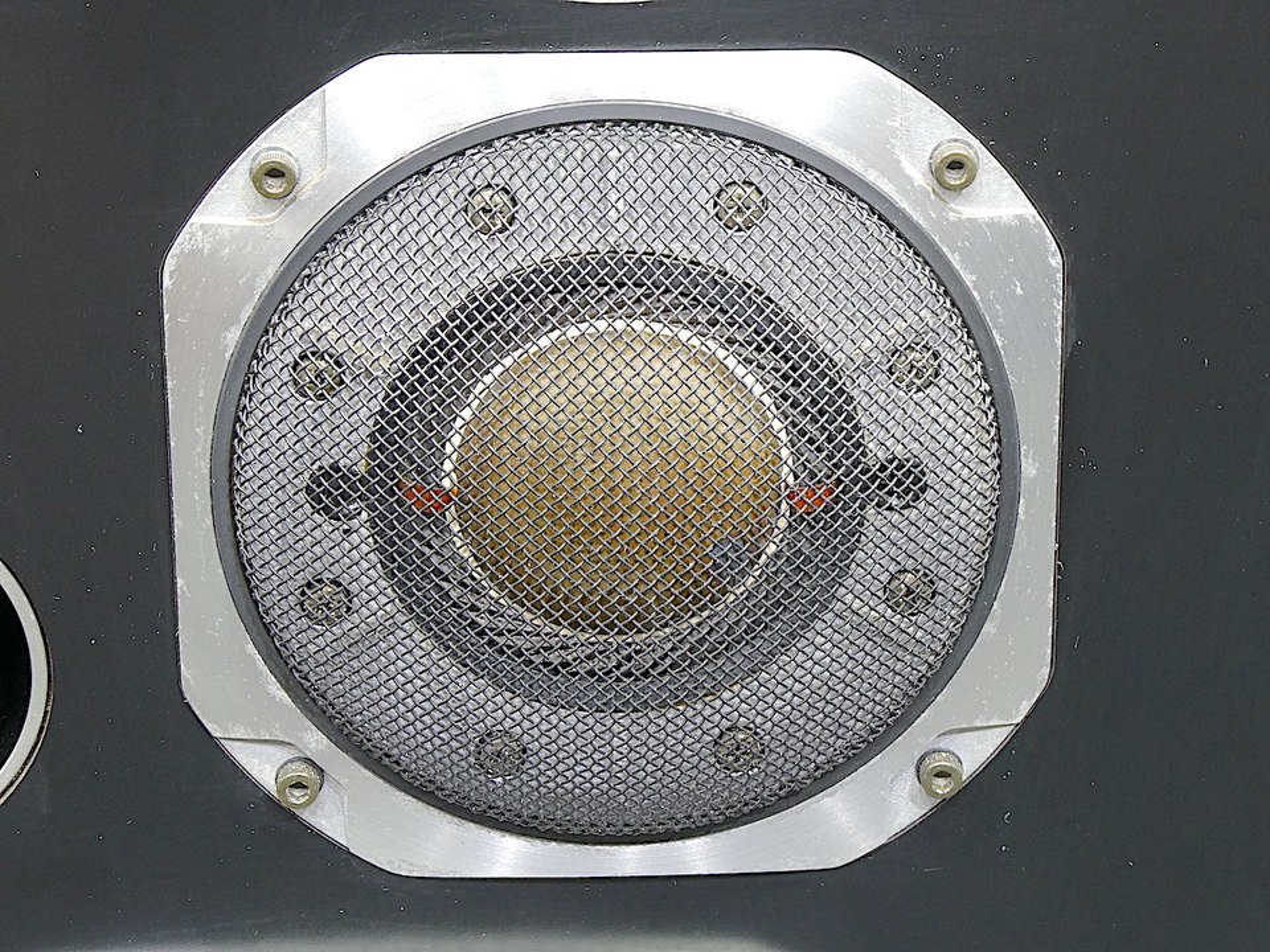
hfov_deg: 17.1
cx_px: 635
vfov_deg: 12.9
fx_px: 4219
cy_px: 476
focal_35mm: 115
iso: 200
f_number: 5.1
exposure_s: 1/1.6
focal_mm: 20.6
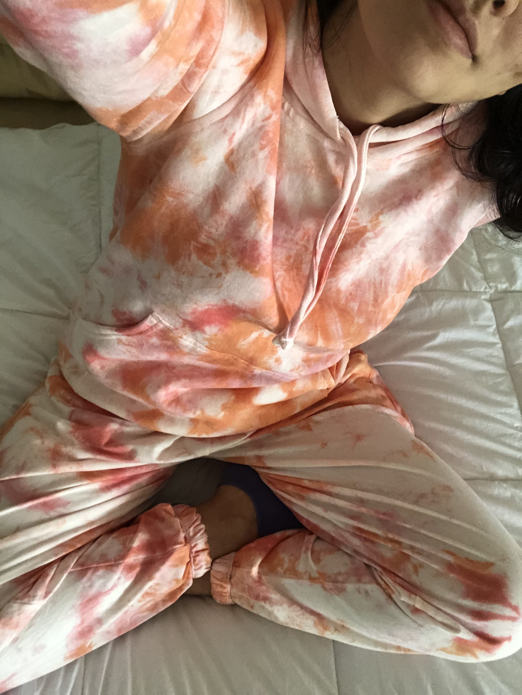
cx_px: 261
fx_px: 643
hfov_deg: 44.2
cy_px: 348
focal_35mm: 32
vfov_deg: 56.8
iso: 320
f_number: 2.2
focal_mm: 2.87
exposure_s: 1/40
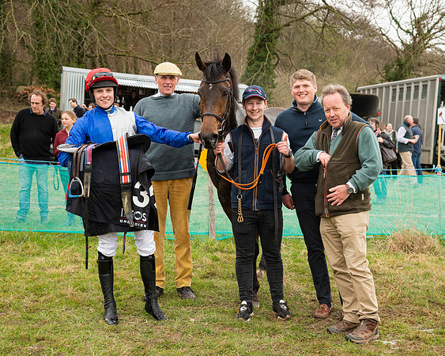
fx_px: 786
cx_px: 237
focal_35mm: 60
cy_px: 178
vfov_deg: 25.5
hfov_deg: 31.6
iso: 400
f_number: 5
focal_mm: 52
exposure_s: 1/250
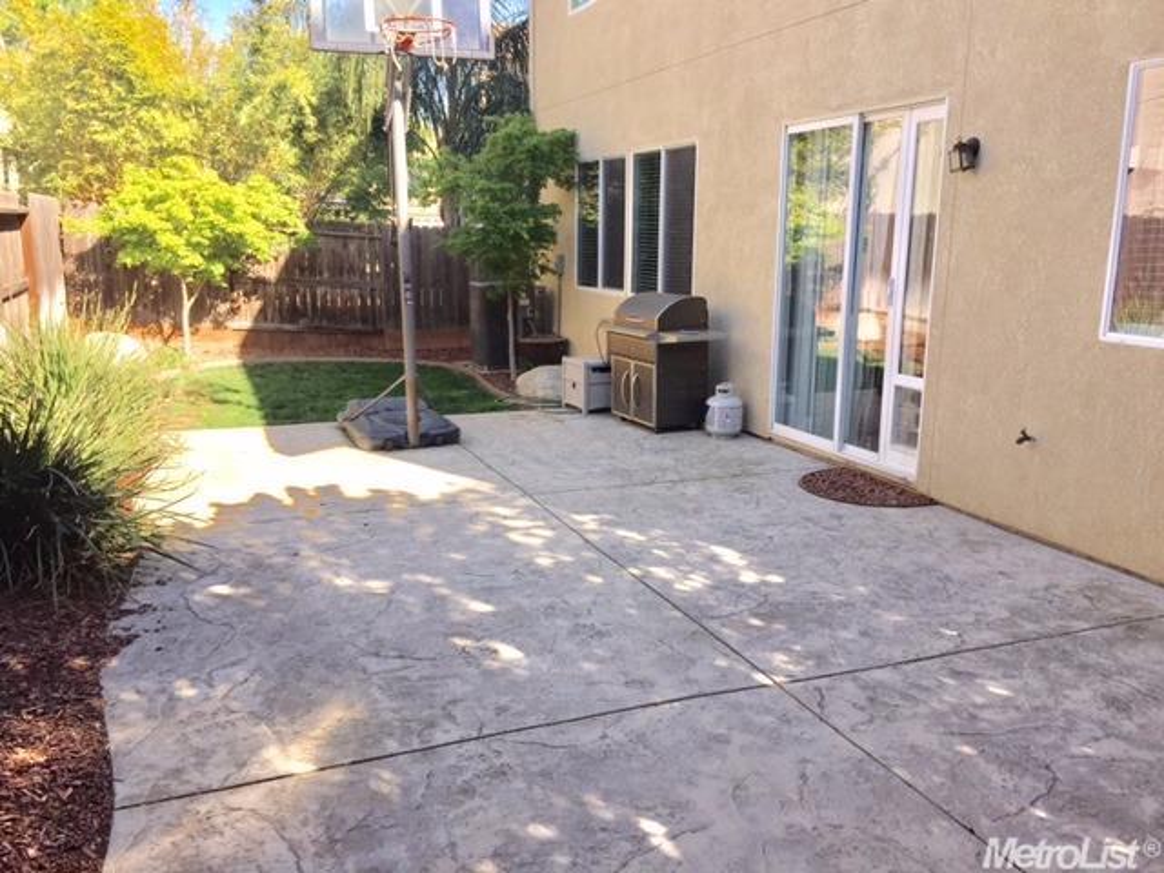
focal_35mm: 29
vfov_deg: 48.2
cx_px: 582
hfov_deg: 61.7
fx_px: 975
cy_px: 436
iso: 32
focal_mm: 4.15
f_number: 2.2
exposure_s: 1/599
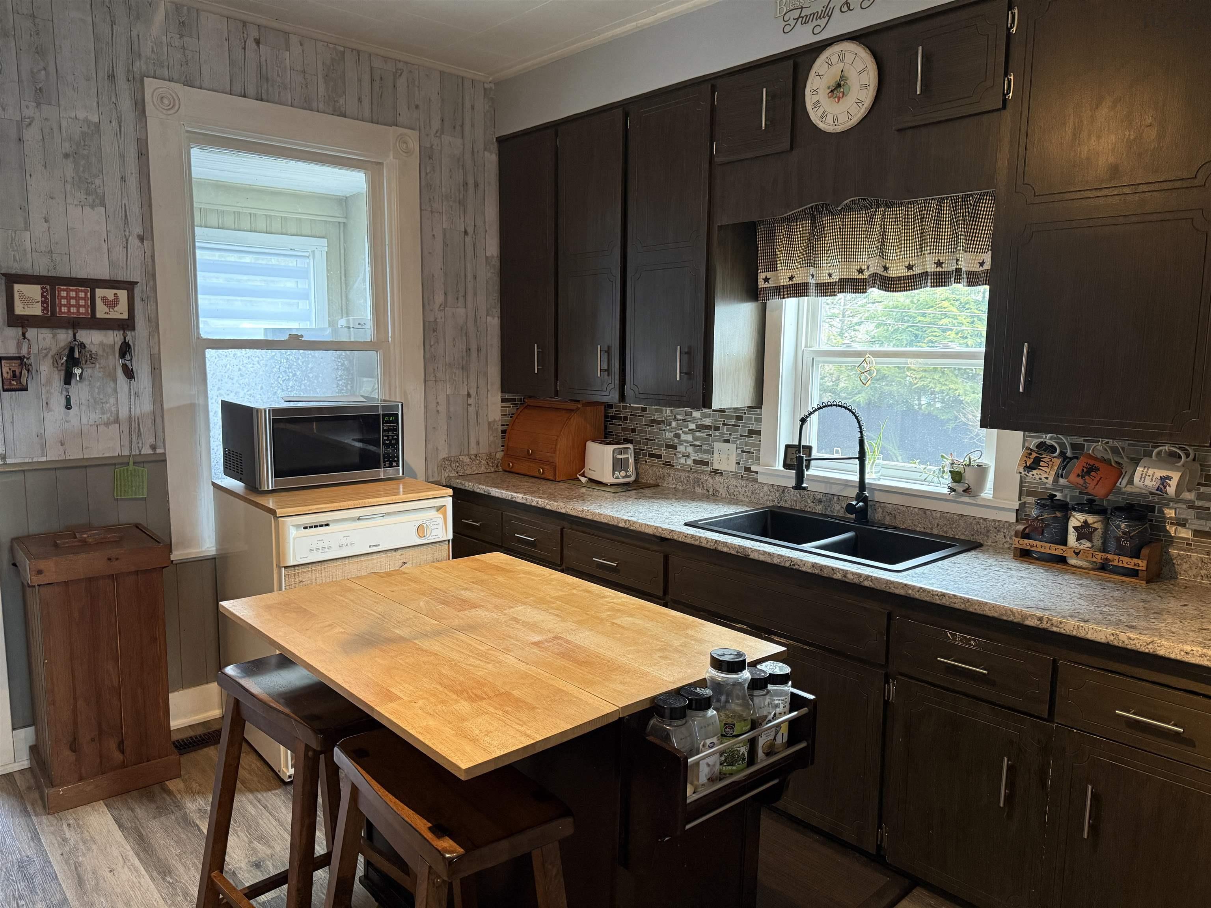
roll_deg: -0.9
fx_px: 840
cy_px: 454
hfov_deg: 71.6
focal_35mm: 24
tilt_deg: -7.4
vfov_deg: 56.8
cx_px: 606
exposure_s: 1/60
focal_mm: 6.76
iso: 320
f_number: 1.78
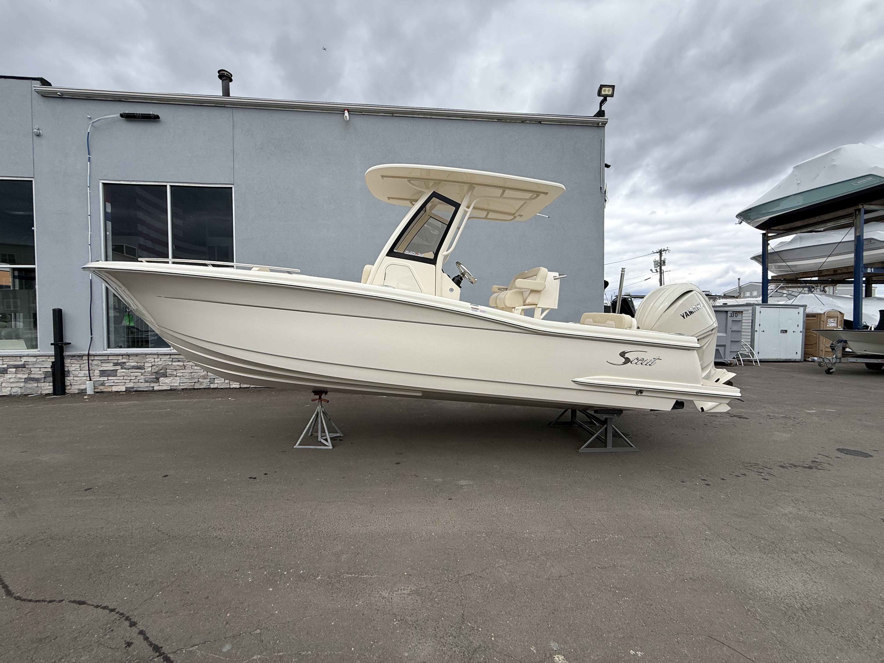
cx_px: 442
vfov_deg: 85.7
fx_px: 358
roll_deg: +0.6
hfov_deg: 102.1
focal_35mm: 14
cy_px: 332
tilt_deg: -0.6
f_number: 2.2
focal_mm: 2.22
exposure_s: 1/672
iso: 50
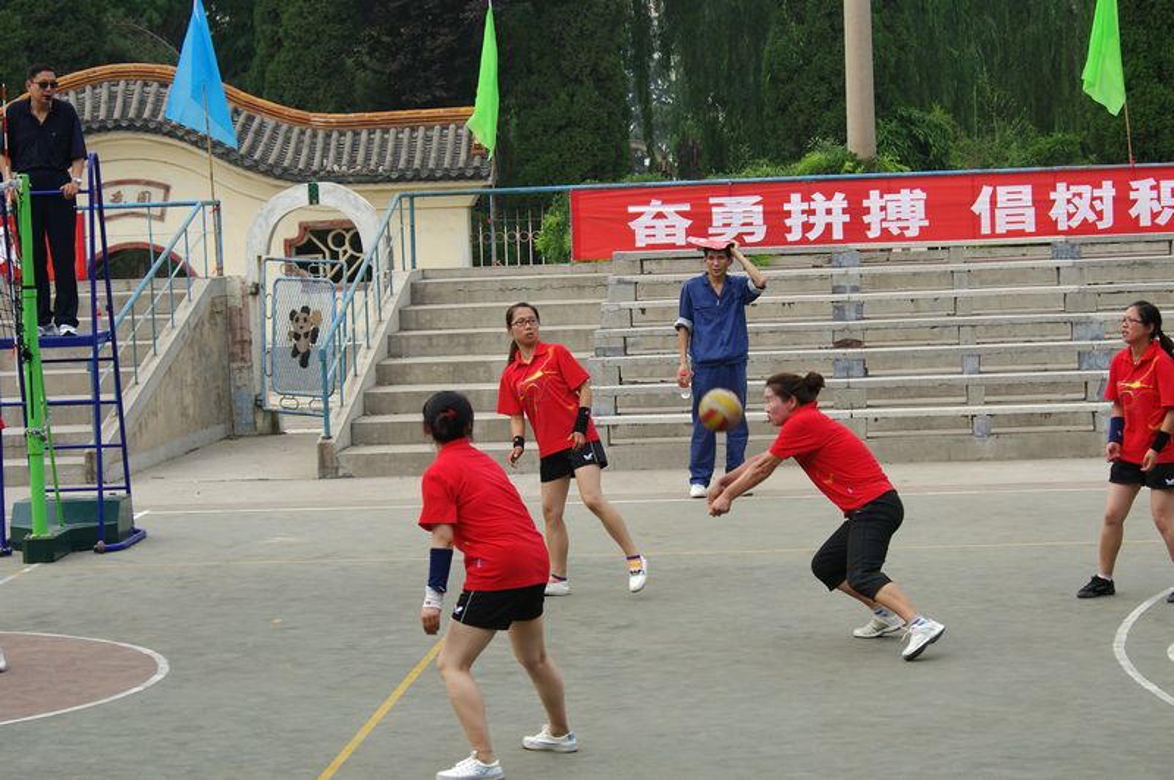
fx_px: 3061
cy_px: 390
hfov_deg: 21.7
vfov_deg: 14.5
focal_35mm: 94
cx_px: 587
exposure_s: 1/320
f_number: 7.1
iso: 200
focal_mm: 62.5
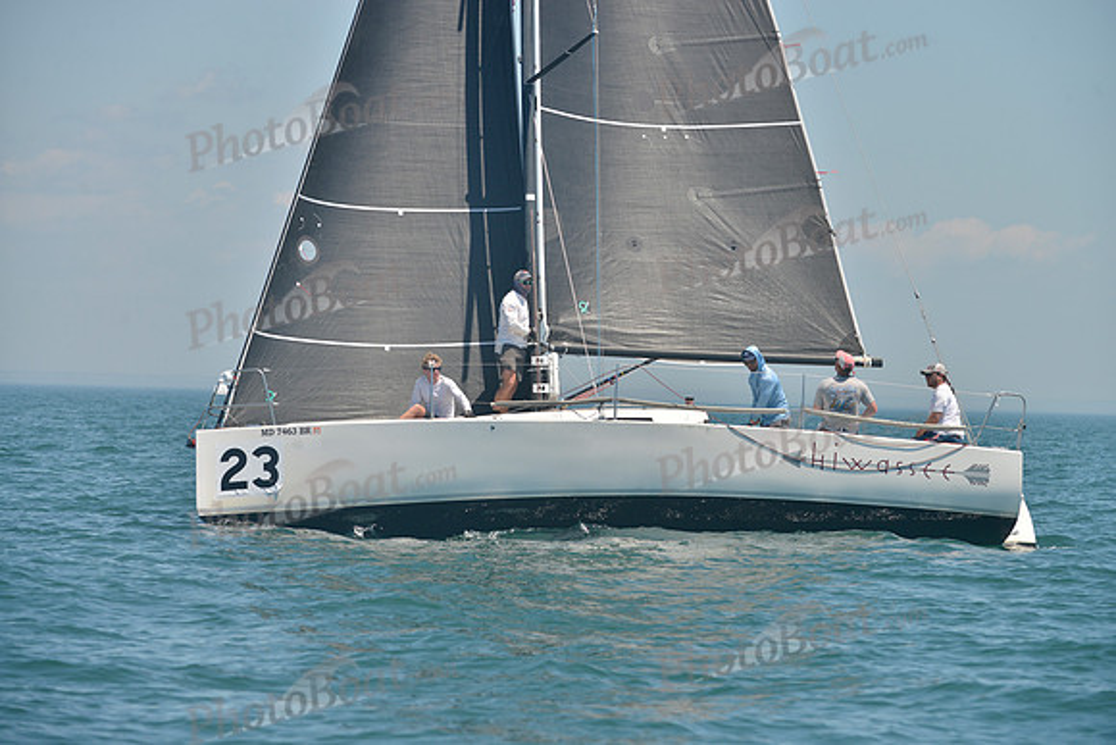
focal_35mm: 200
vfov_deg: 6.9
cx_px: 558
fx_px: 6201
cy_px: 372
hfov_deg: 10.3
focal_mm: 200
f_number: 7.1
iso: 280
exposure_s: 1/1000
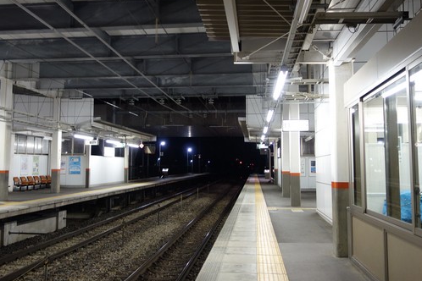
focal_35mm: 36
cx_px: 203
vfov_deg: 36.9
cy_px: 130
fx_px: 422
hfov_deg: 53.1
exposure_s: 1/30
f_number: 1.8
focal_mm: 10.4
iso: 500
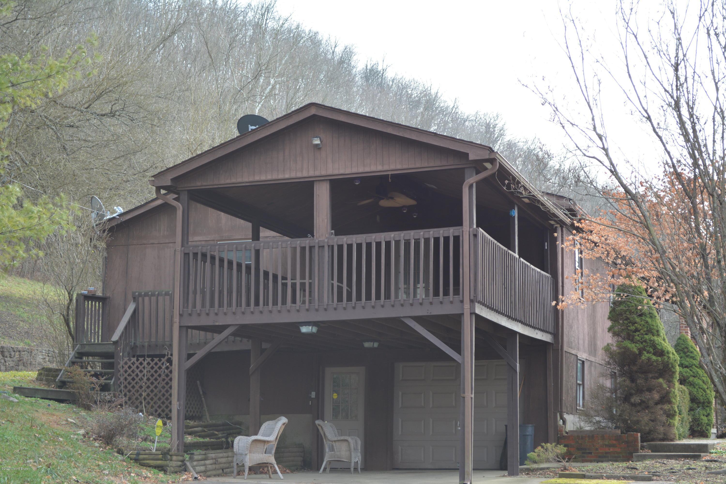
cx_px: 363
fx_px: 1331
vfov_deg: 20.6
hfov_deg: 30.5
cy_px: 242
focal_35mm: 66
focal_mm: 44
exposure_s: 1/125
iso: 200
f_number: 5.6
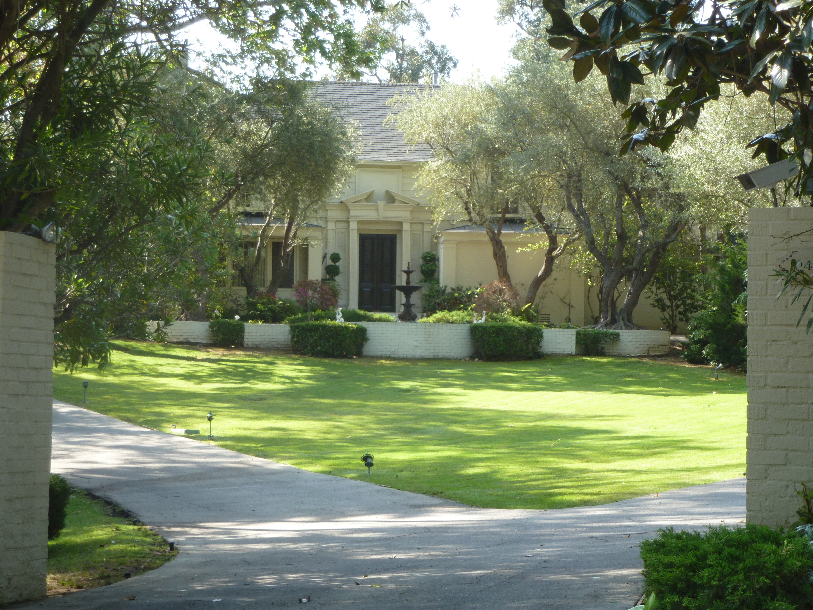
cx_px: 406
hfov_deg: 23.8
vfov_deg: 18.0
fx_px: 1926
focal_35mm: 82
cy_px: 305
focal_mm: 14.8
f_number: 4.8
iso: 100
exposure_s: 1/60
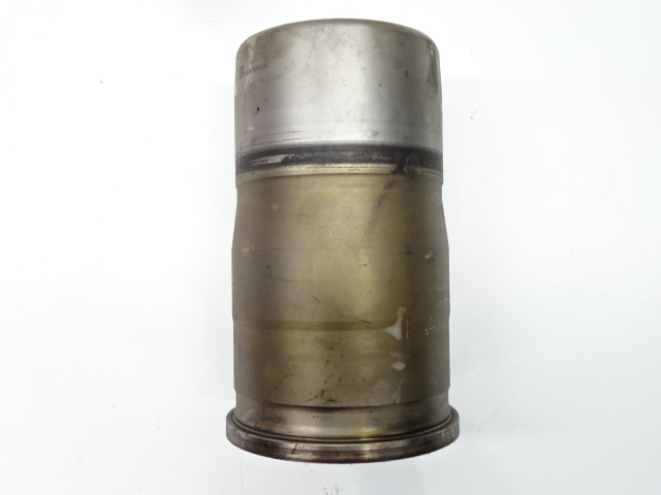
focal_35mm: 31
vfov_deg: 45.4
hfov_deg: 58.4
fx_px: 592
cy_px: 248
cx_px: 330
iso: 160
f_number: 4
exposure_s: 1/40
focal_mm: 5.26
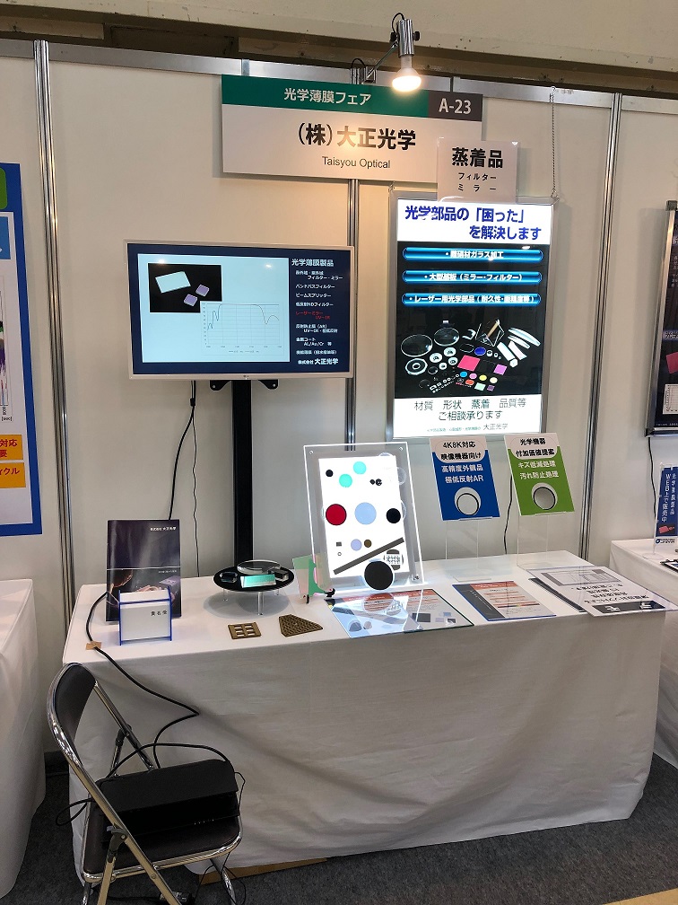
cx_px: 339
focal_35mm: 28
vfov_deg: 63.4
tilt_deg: -8.8
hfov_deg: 49.7
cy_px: 452
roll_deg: -1.5
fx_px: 731
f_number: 1.8
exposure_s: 1/50
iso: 25
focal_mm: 3.99
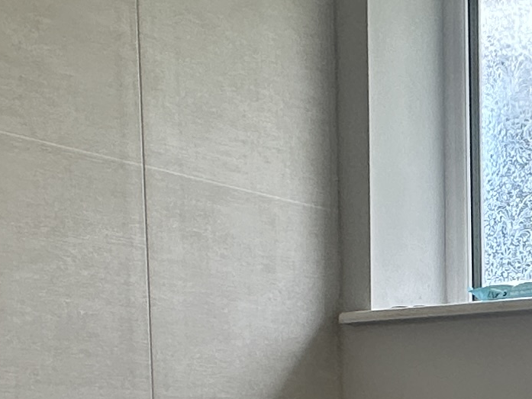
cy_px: 635
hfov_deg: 22.6
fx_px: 1245
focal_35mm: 81
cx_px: 599
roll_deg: -0.8
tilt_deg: -6.3
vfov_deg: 16.3
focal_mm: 2.22
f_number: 2.2
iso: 125
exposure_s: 1/99
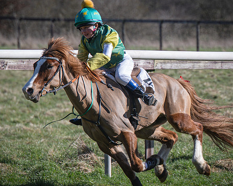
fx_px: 3507
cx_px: 146
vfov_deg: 3.0
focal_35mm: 509
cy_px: 62
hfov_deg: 3.8
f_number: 4
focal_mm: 160
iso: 125
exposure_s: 1/1000
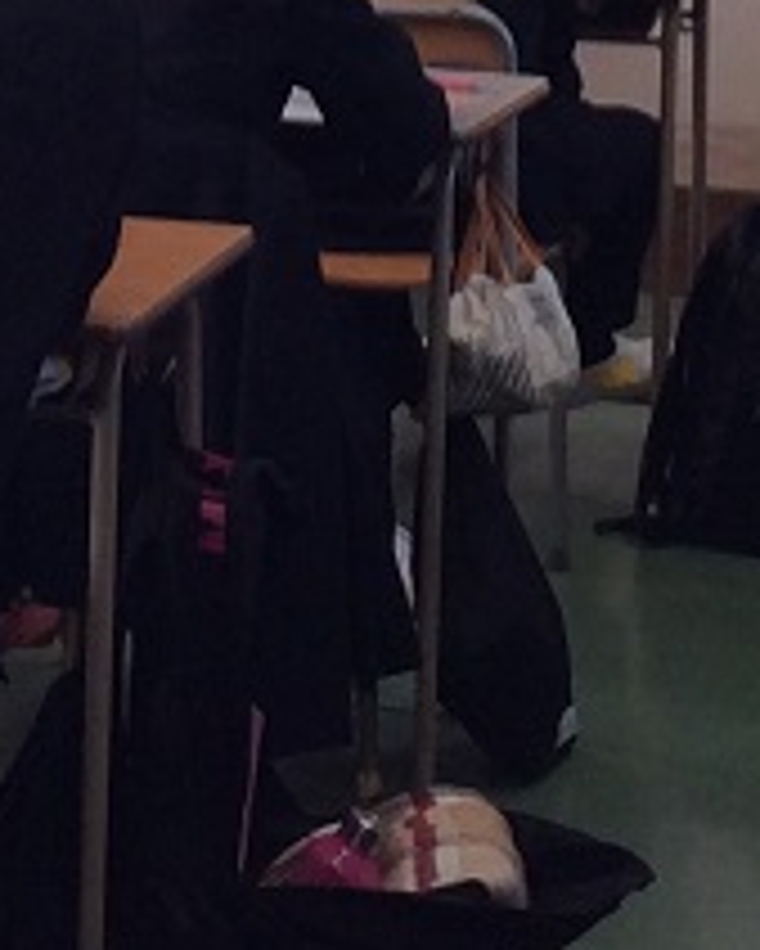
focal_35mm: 151
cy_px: -158
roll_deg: -0.6
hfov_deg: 10.2
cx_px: -13
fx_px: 4243
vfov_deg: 12.5
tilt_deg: -5.1
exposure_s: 1/40
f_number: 2.4
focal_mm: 3.3
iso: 32
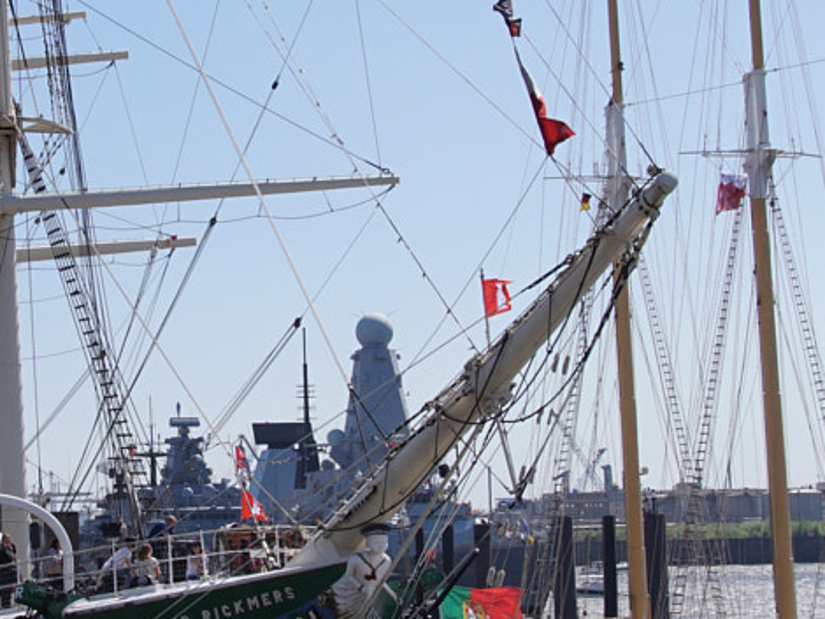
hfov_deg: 18.1
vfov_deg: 13.7
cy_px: 245
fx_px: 2575
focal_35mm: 108
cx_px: 190
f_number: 8
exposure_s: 1/320
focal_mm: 22
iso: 100
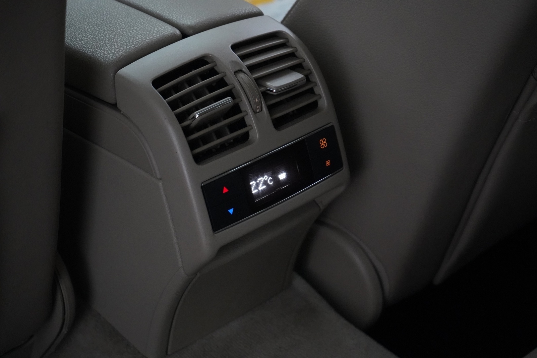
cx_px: 268
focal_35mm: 70
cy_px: 179
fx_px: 1044
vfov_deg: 19.5
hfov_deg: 28.8
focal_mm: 70
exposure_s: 1/60
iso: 12800
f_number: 5.6
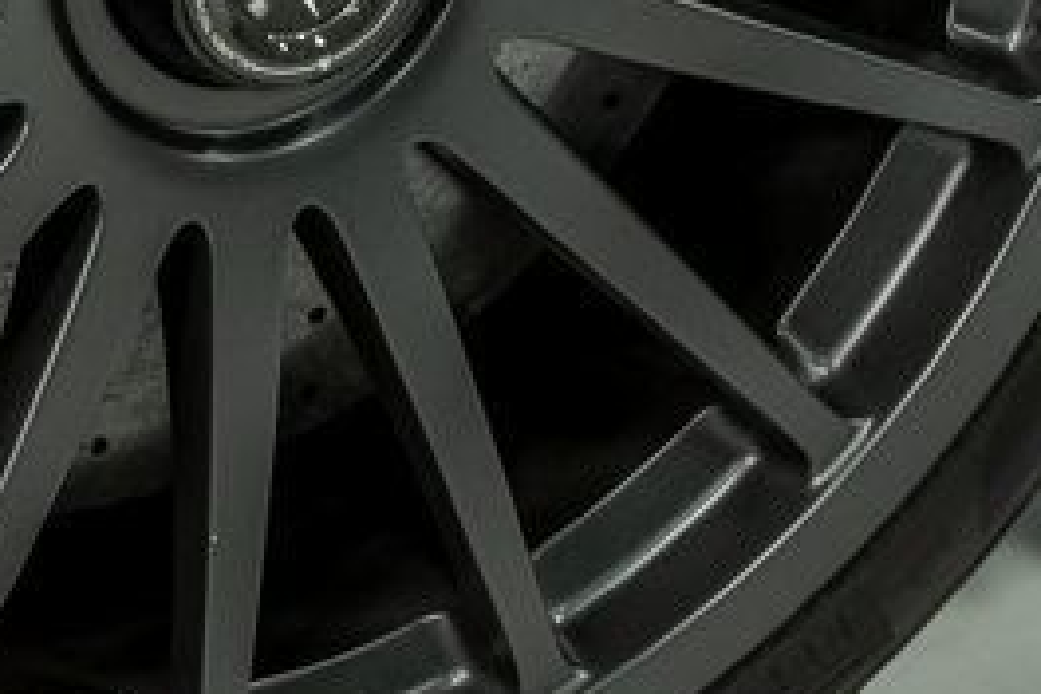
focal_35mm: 272
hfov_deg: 7.5
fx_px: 7865
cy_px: -175
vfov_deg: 5.0
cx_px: -146
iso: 800
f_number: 5
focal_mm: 70
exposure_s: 1/60
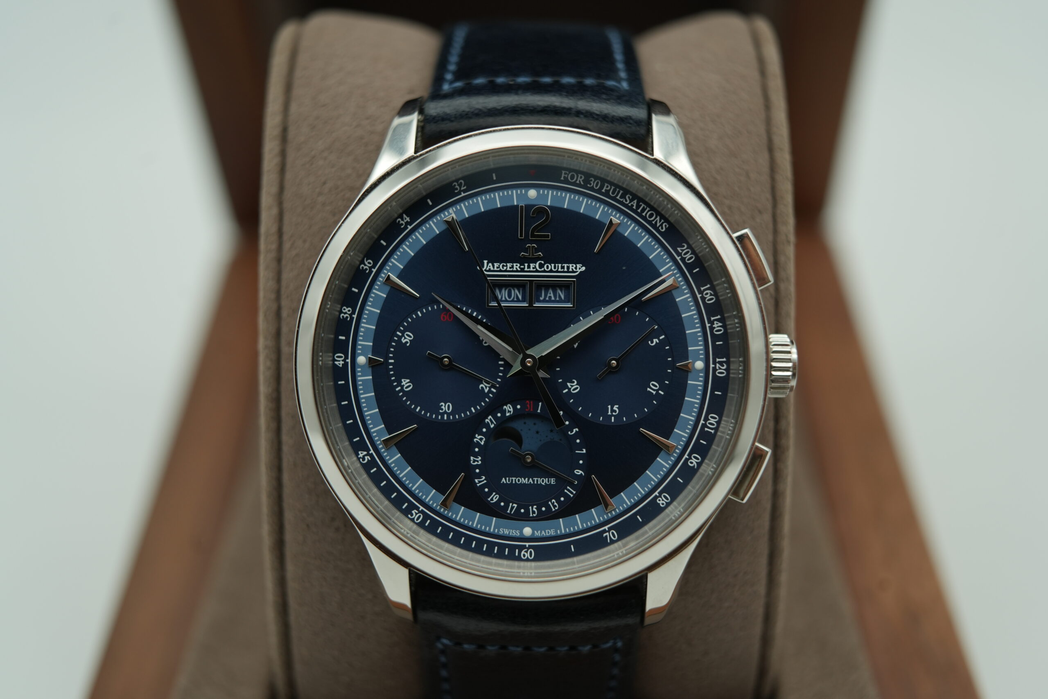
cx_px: 524
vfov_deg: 37.9
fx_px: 1019
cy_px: 350
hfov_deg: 54.4
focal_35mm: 35
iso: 400
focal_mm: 35
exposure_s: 1/250
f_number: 5
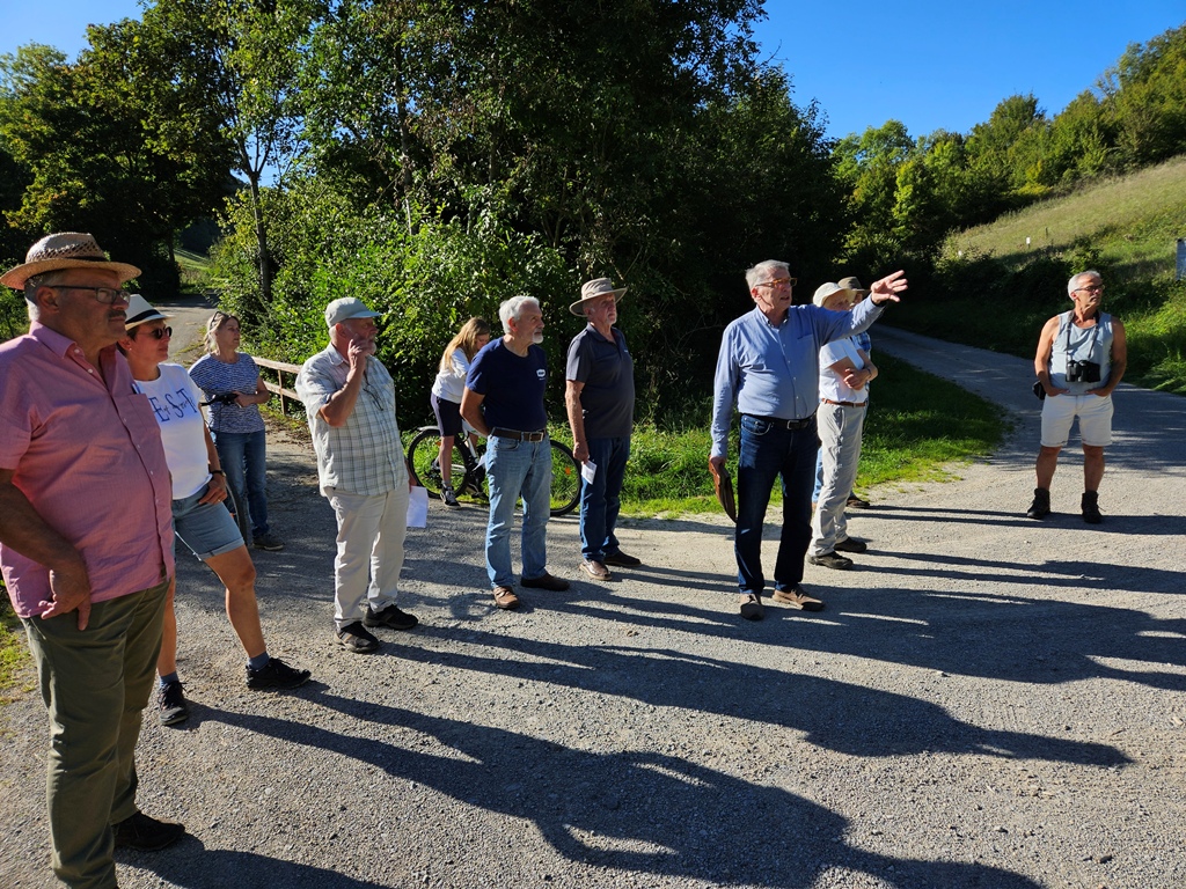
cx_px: 593
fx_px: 788
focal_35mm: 23
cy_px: 444
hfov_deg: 73.9
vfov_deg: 58.9
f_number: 1.8
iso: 32
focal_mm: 5.4
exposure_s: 1/2000
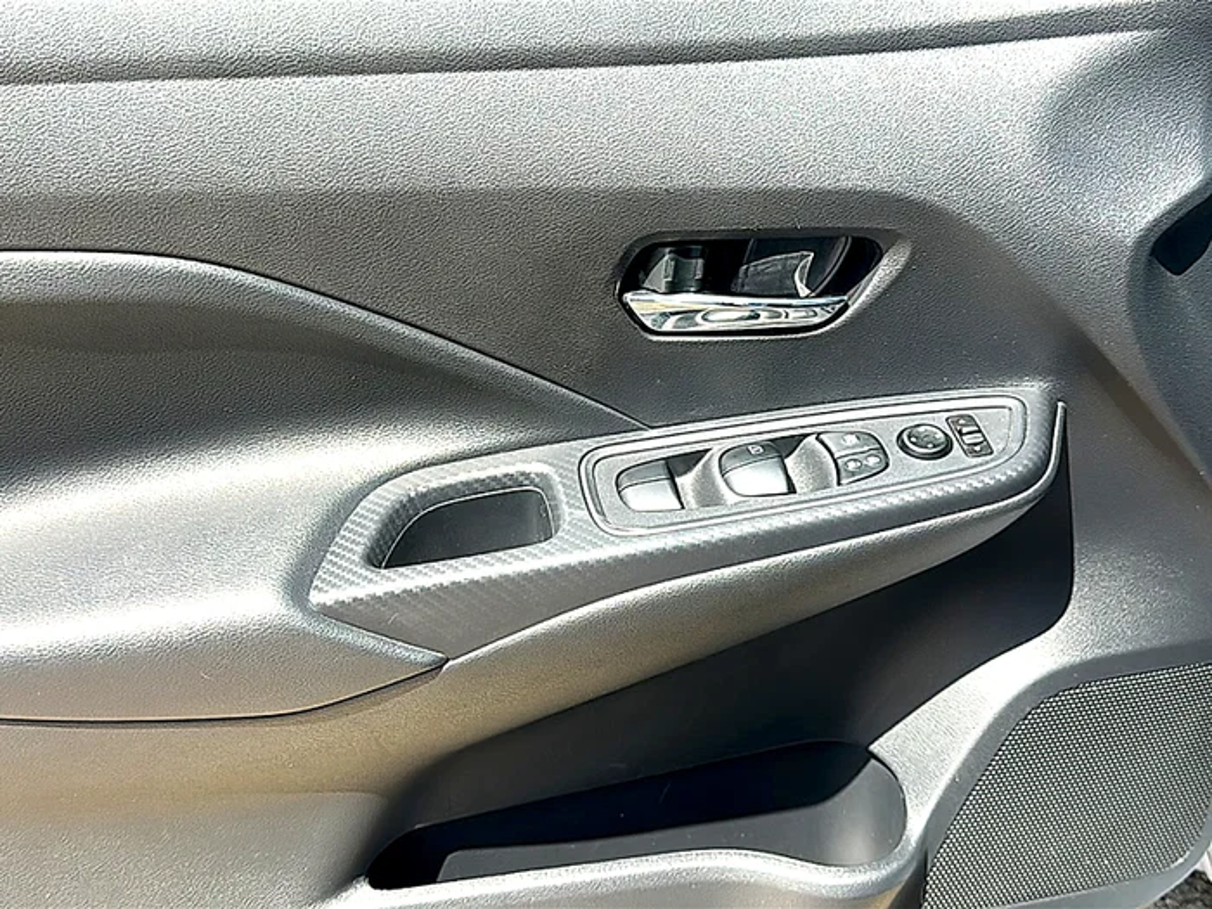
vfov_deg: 40.7
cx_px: 606
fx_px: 1225
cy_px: 454
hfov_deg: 52.6
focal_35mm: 35
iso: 80
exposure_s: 1/937
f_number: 1.78
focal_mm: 6.86
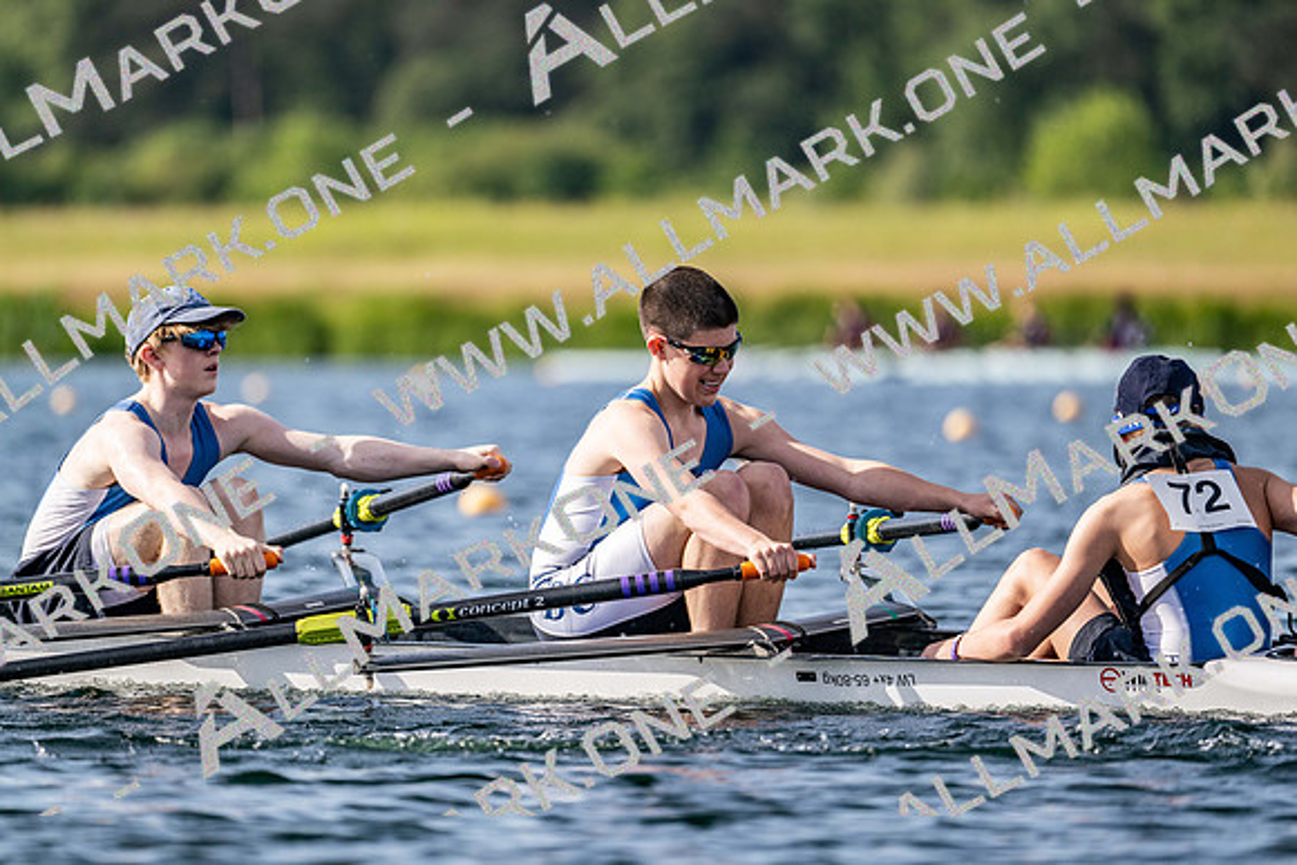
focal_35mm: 400
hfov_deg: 5.2
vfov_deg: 3.4
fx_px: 14414
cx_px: 648
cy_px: 432
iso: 400
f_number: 4.5
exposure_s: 1/2500
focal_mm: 400
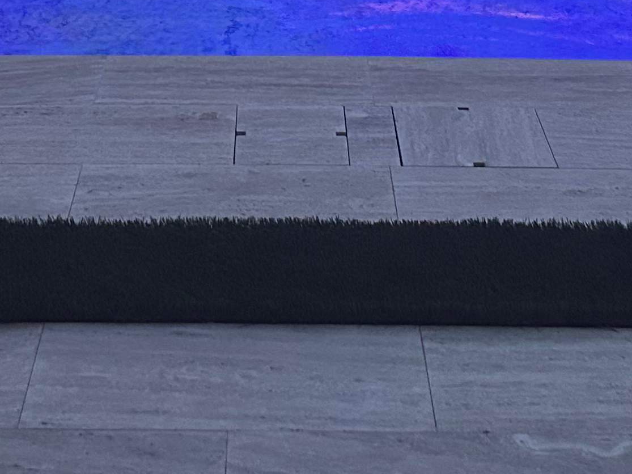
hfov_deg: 20.8
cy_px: -221
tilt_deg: -10.5
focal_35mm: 94
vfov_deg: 14.7
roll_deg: -0.2
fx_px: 1716
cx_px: 263
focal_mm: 5.7
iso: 500
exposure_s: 1/40
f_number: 1.5
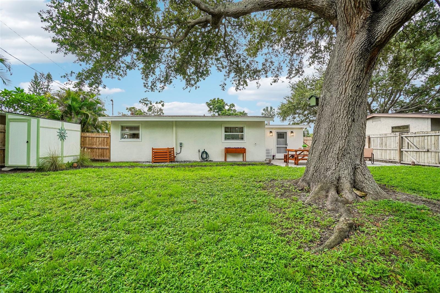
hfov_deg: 100.4
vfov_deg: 77.3
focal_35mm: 15
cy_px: 146
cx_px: 220
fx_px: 183
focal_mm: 10
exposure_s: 1/45
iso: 100
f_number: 8
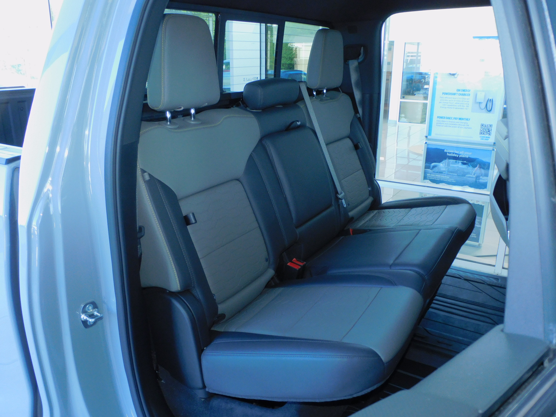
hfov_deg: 60.0
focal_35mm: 30
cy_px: 208
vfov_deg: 46.8
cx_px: 278
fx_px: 482
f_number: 3.5
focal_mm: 5.4
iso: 200
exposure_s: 1/30
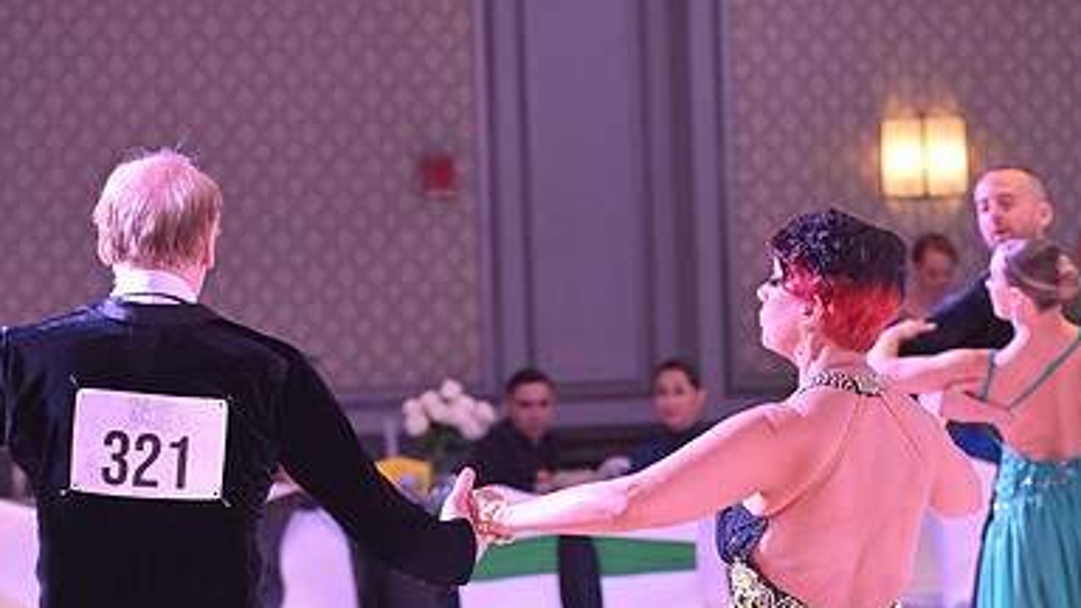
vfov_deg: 6.4
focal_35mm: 190
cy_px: 715
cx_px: 542
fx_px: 5446
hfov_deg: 11.3
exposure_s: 1/320
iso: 5000
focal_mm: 120
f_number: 5
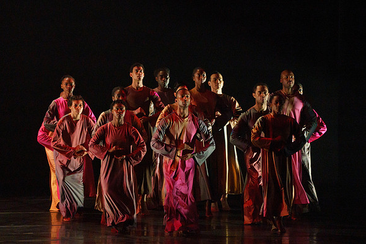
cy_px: 106
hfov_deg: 6.6
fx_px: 3183
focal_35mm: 313
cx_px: 153
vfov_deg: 4.4
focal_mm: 256
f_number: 5.6
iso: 5000
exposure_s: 1/250
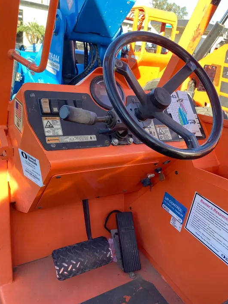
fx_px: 255
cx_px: 115
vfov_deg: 61.6
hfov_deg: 48.2
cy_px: 147
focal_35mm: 29
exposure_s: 1/121
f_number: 1.8
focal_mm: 3.99
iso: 25
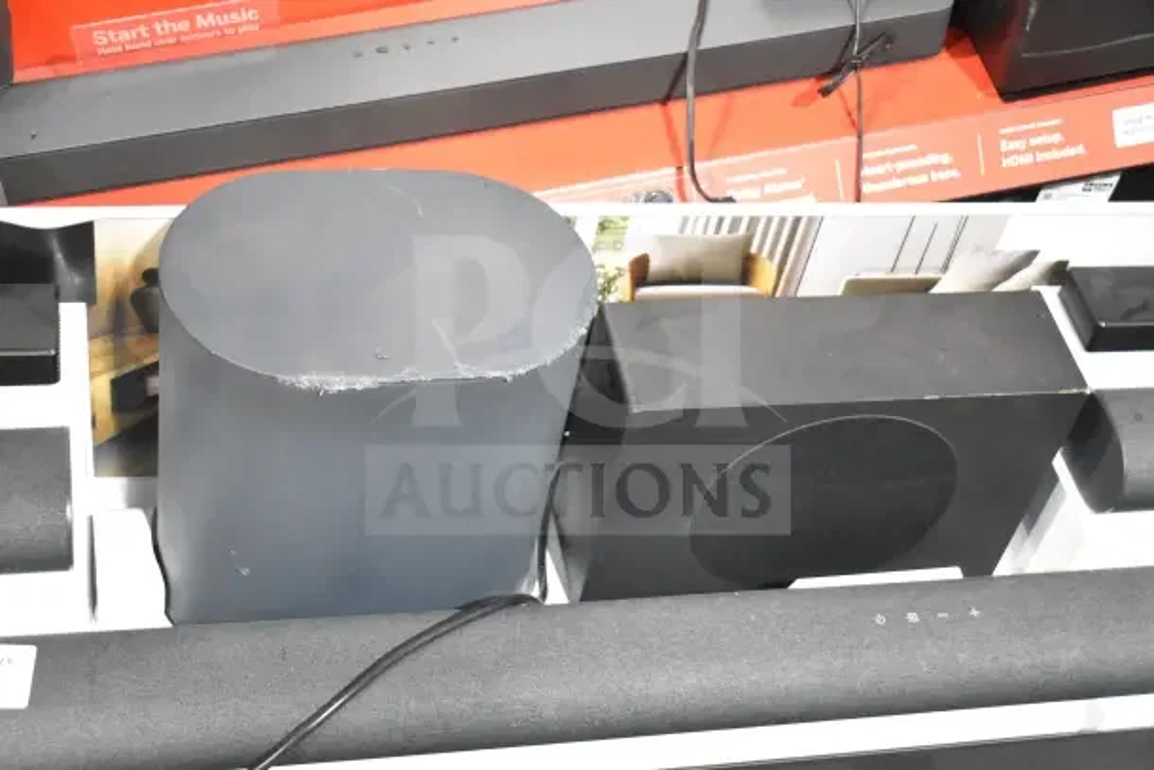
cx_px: 577
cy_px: 385
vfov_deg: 25.1
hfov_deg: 36.9
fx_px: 1731
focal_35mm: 54
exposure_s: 1/100
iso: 6400
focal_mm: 36
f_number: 4.8
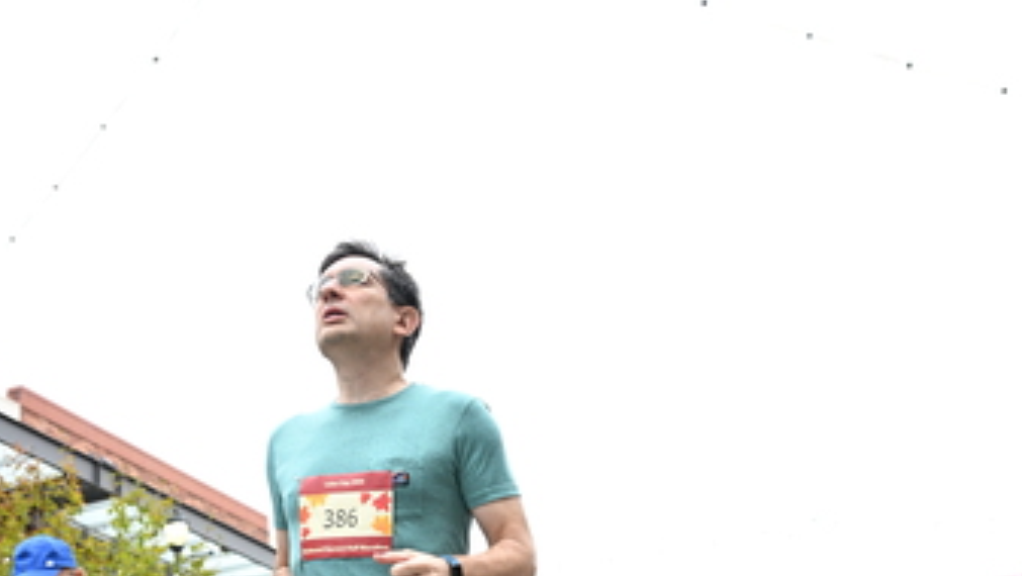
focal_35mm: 53
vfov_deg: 20.6
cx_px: 517
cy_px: 761
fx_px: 1437
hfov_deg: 39.1
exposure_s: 1/640
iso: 2000
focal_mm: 31
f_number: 4
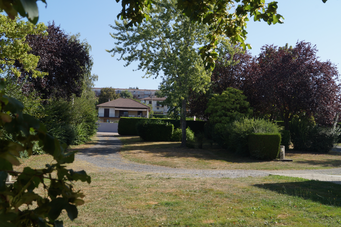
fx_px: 341
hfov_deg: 53.2
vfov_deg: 36.8
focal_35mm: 36
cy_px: 114
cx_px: 170
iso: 100
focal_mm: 24
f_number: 14
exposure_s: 1/80
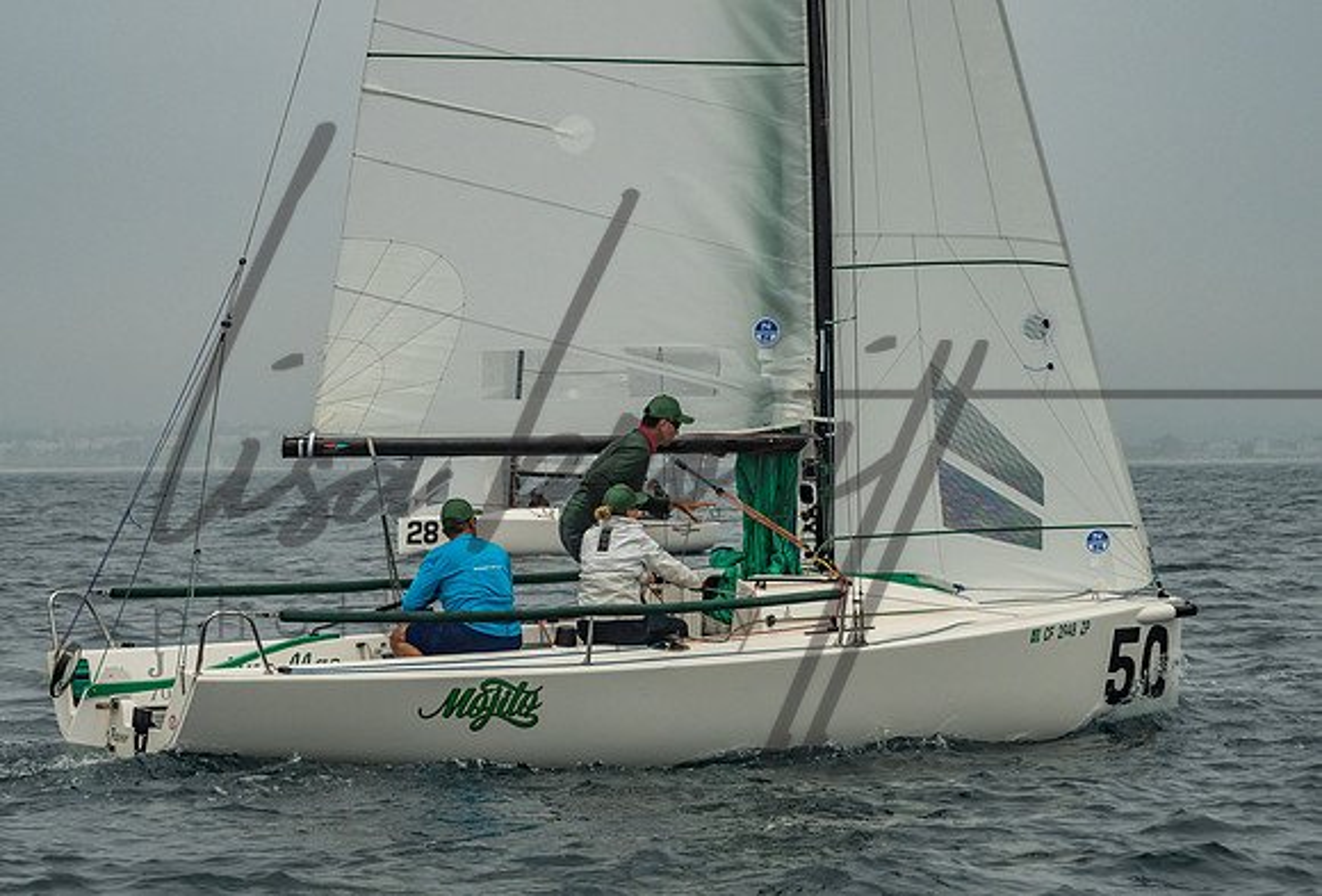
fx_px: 4982
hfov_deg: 15.1
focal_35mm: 135
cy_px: 394
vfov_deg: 10.3
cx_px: 599
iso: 800
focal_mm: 105
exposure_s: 1/3200
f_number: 9
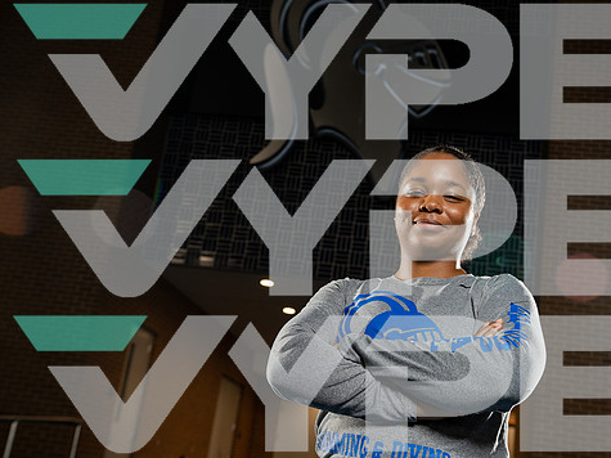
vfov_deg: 30.9
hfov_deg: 40.4
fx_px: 829
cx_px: 345
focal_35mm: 47
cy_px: 228
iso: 800
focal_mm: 40
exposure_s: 1/125
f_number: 5
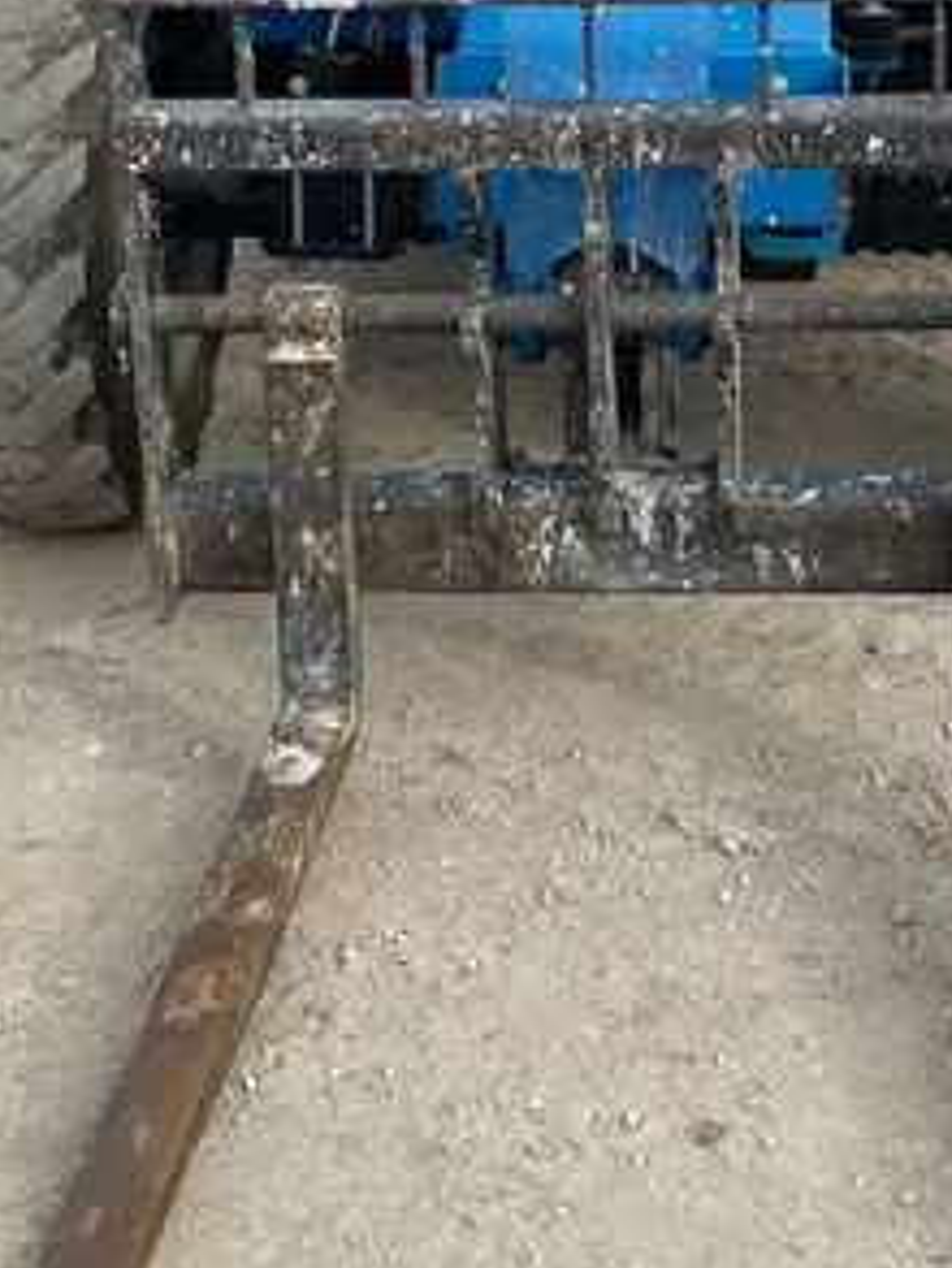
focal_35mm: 65
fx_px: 2382
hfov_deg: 22.5
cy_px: 24
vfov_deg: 28.2
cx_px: 662
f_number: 1.6
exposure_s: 1/1453
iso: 32
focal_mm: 4.2
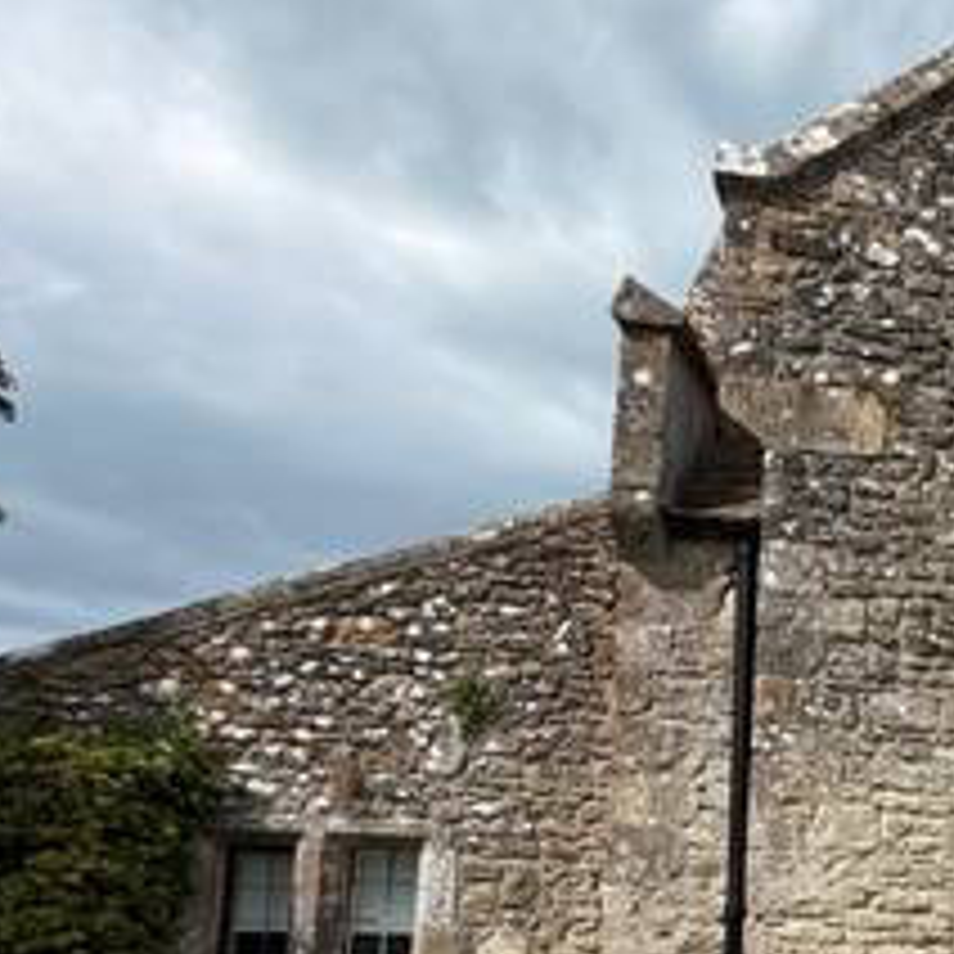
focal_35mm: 42
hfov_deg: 30.1
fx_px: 1310
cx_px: 1296
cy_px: 814
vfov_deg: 38.0
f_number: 2.2
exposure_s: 1/914
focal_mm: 2.22
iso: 20
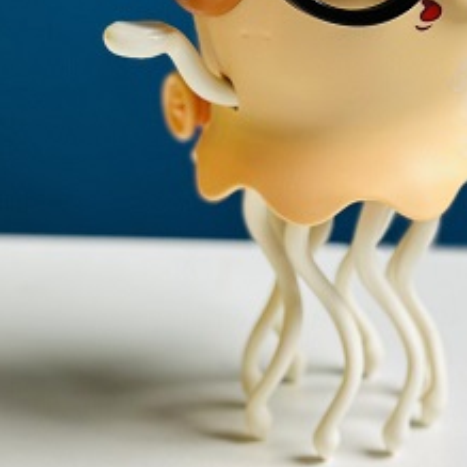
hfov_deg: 15.0
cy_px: 94
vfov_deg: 14.9
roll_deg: -0.5
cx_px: 326
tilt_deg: -15.7
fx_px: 1771
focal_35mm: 116
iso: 160
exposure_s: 1/50
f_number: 1.78
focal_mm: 6.86
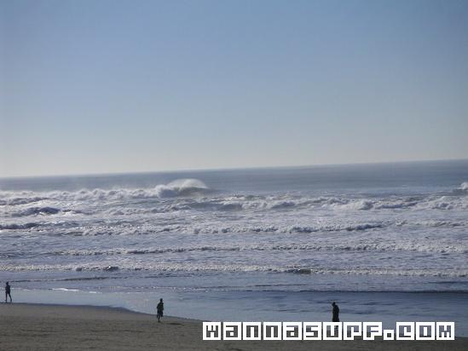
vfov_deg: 13.3
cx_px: 234
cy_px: 176
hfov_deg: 17.7
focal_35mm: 111
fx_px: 1501
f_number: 8
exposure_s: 1/350
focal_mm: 17.1
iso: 50
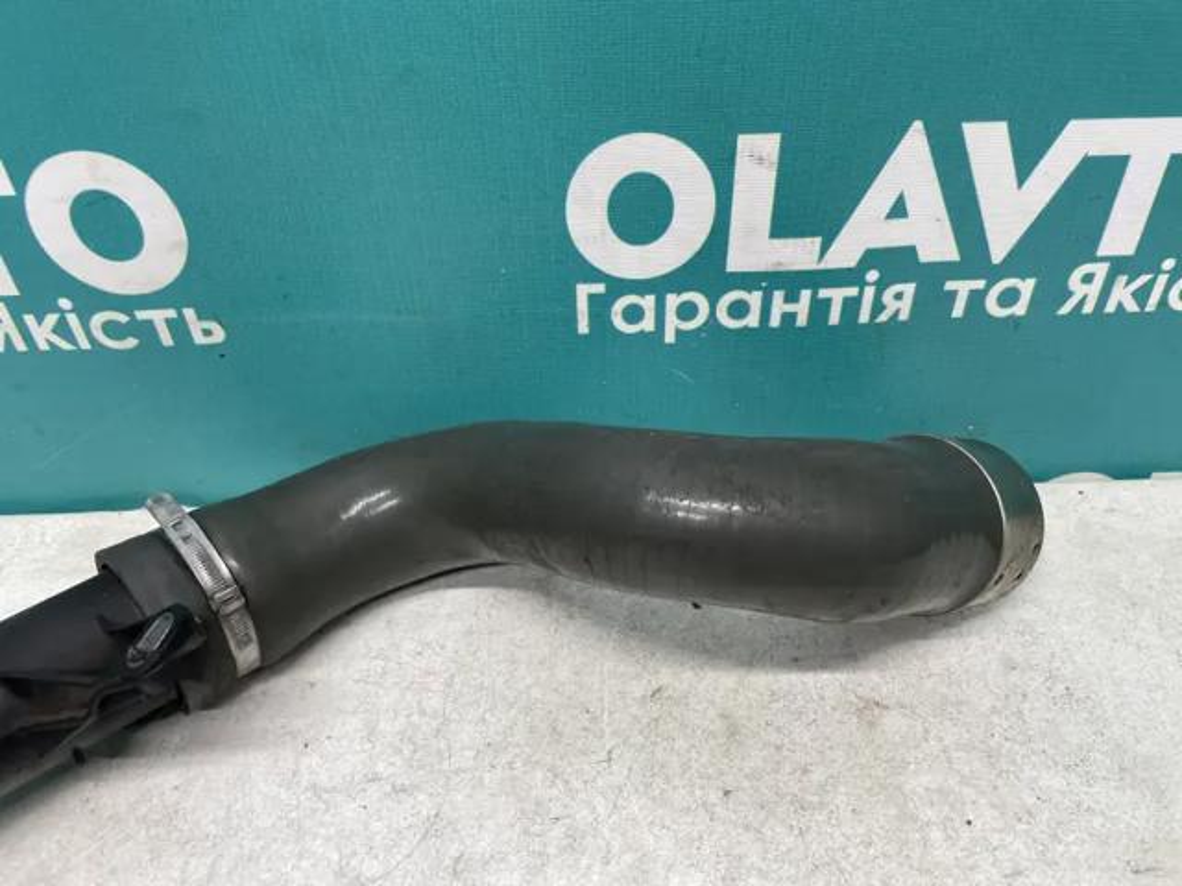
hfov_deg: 67.3
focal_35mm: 26
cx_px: 591
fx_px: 888
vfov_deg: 53.1
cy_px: 443
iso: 125
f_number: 1.6
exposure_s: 1/100
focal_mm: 4.2
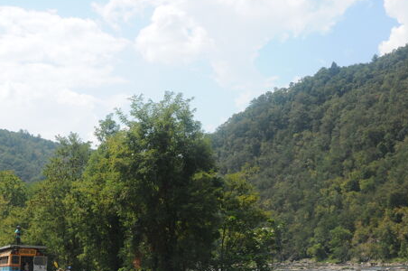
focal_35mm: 62
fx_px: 702
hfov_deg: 32.2
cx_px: 144
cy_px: 212
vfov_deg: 21.6
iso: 250
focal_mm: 35
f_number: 9
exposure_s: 1/500
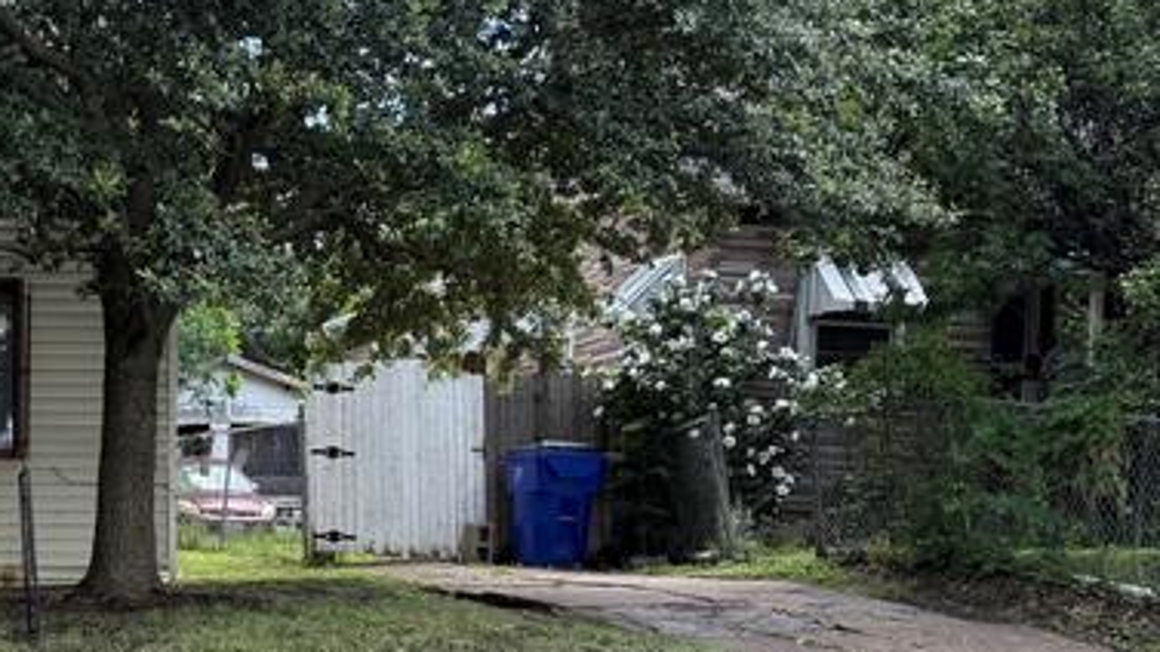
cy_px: 575
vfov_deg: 16.8
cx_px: -166
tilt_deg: -0.4
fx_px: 2184
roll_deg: -0.8
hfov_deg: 26.9
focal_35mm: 71
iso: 100
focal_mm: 6.76
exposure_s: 1/849
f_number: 1.78
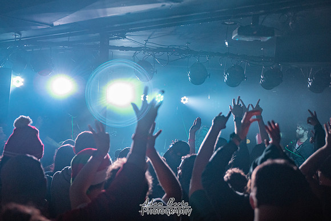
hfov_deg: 35.3
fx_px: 519
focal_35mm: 56
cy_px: 91
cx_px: 145
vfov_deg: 24.0
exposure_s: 1/160
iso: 1600
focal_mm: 48
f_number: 2.8
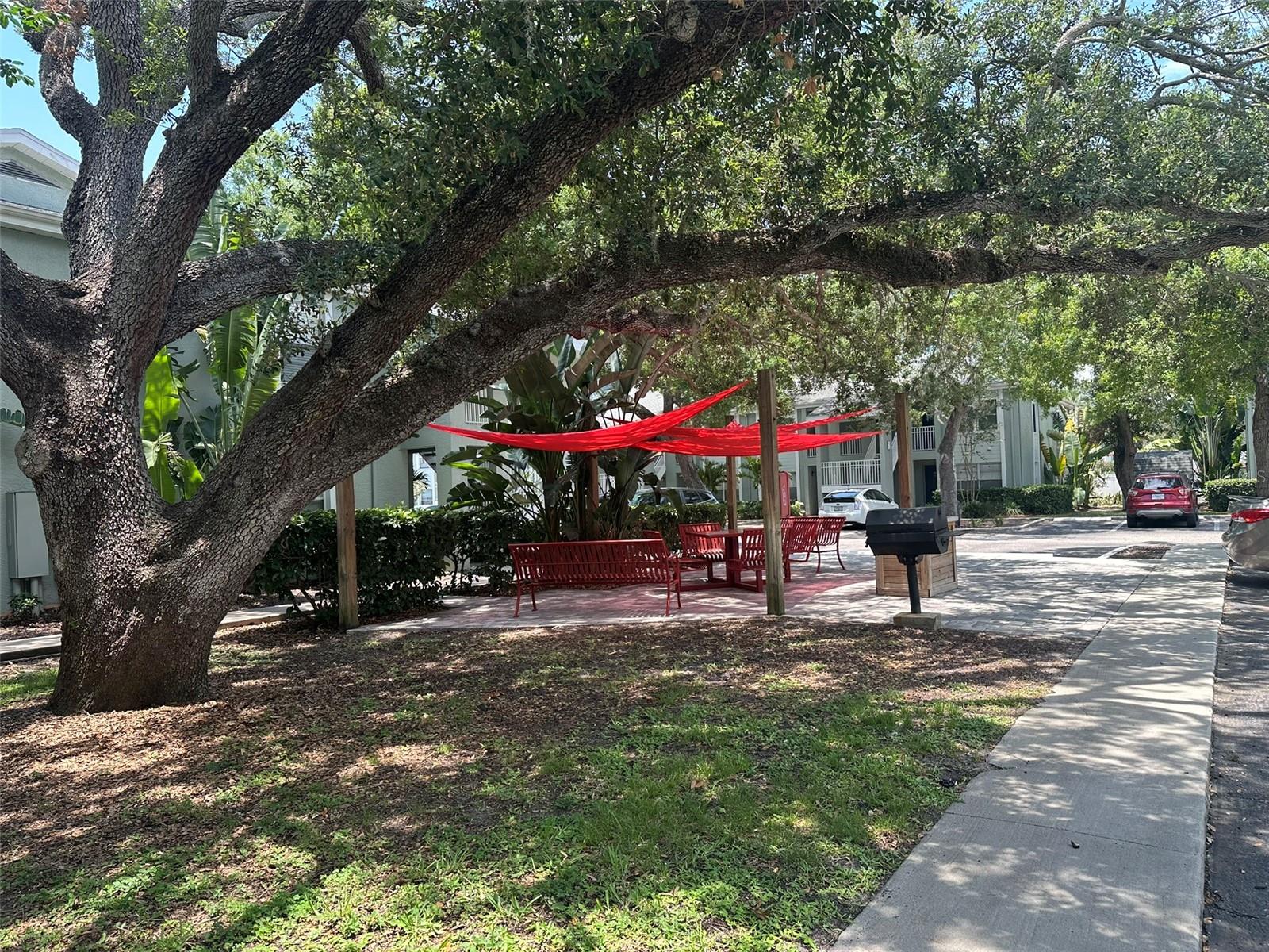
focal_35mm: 24
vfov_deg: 56.8
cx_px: 634
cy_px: 476
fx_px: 880
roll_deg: +2.0
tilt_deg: +1.0
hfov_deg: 71.6
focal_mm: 6.86
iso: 80
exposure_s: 1/516
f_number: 1.78
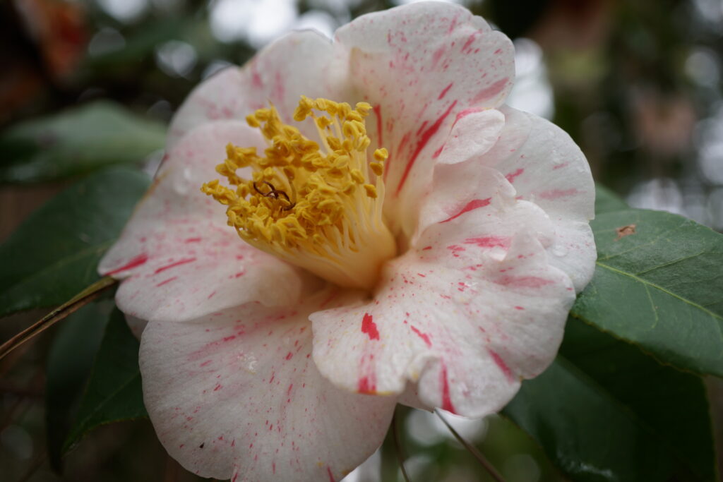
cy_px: 241
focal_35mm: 45
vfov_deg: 29.9
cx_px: 362
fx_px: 904
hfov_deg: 43.6
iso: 100
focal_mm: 30
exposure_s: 1/100
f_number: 7.1
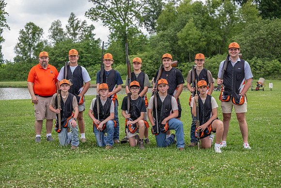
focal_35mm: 70
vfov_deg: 19.5
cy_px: 94
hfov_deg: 28.8
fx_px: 546
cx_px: 140
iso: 32
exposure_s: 1/125
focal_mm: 70
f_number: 4
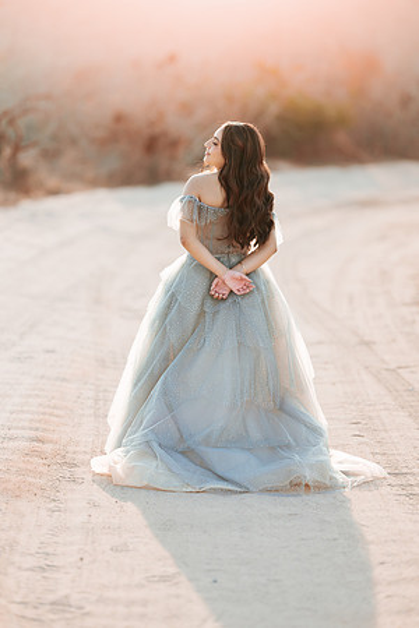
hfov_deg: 10.2
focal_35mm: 135
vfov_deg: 15.2
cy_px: 314
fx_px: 2357
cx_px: 210
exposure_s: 1/2000
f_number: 1.8
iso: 100
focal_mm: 135
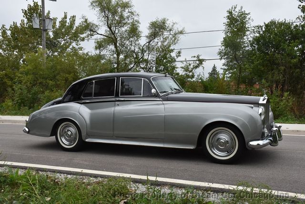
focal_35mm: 39
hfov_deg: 49.5
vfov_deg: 34.3
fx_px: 331
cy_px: 102
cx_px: 152
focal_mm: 26
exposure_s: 1/500
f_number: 8
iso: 800
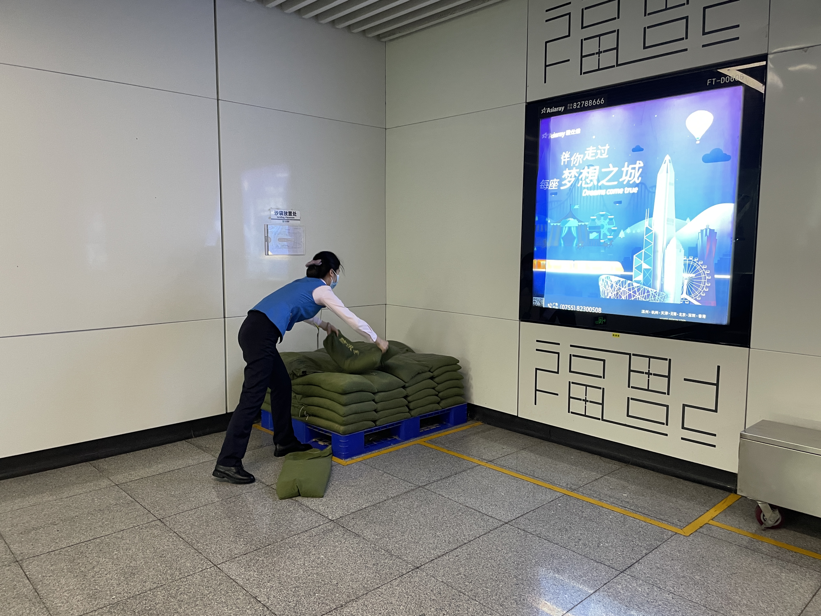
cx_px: 410
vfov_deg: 53.1
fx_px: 617
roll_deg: -0.2
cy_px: 308
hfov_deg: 67.3
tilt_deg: -5.9
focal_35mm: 26
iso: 160
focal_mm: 4.2
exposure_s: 1/49
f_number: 1.6
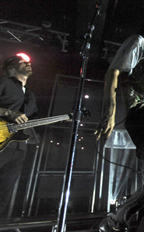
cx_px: 168
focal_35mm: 34
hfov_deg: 31.7
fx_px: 214
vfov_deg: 56.7
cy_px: 116
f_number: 2.8
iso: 5000
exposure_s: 1/400
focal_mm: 22
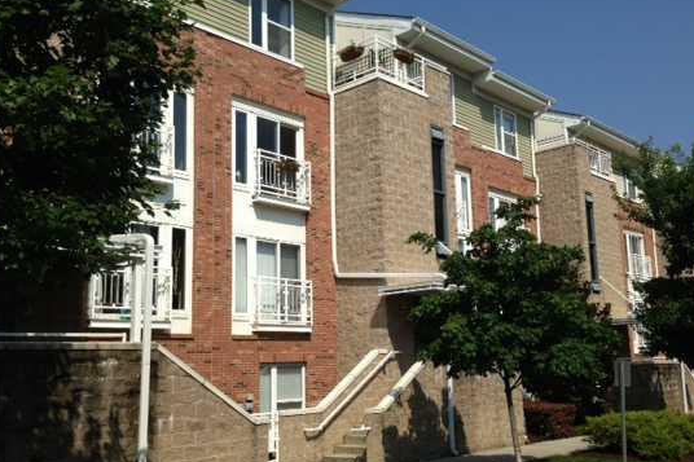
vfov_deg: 32.6
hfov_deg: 47.3
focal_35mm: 41
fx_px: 790
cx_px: 399
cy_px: 239
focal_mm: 4.13
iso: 50
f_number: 2.4
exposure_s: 1/2169
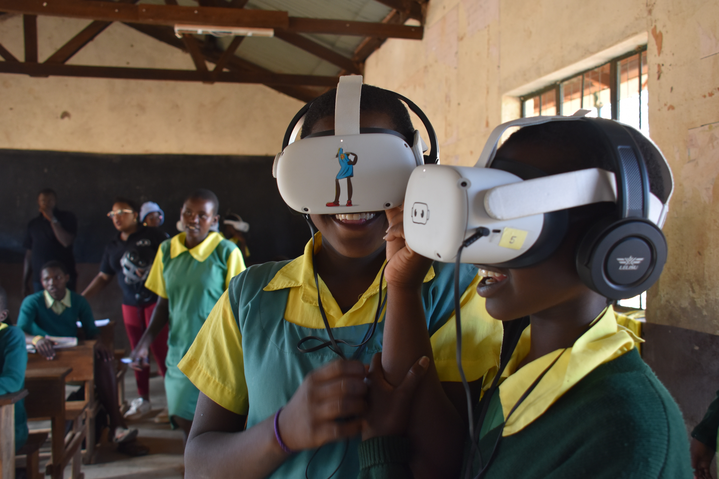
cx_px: 360
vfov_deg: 36.9
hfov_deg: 53.1
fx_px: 719
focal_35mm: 36
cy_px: 240
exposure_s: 1/60
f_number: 4
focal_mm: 24
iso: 720
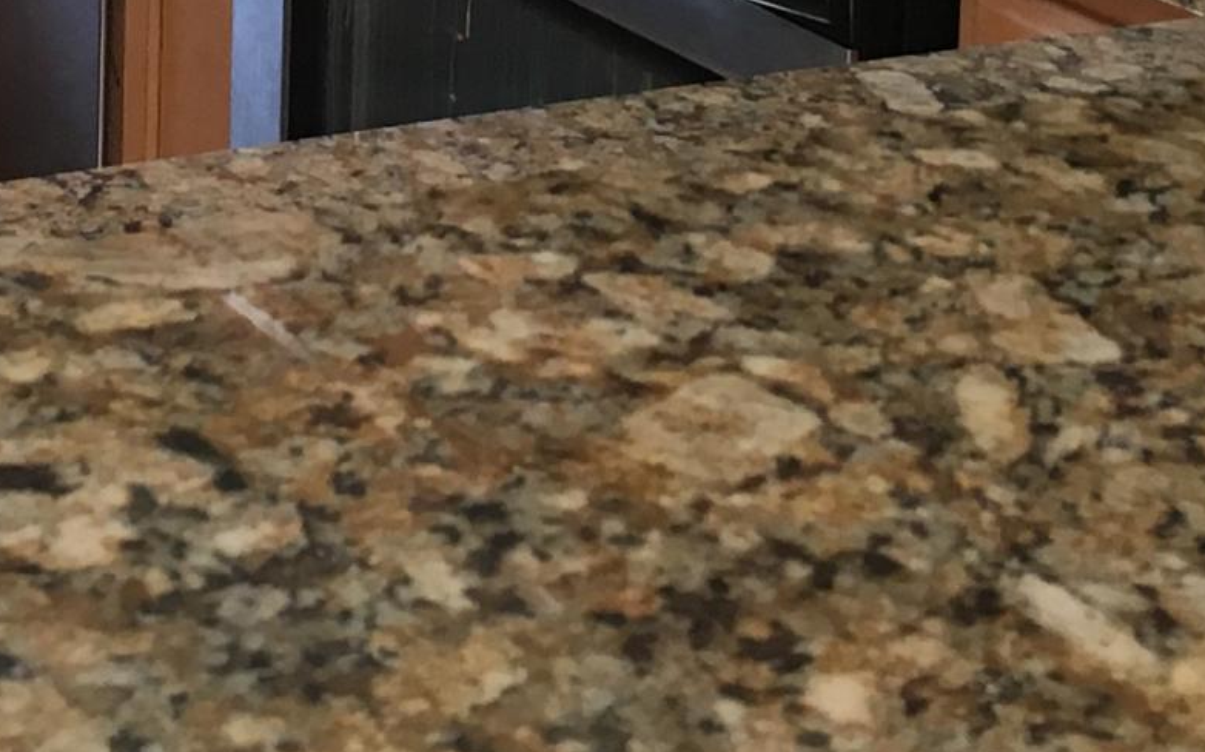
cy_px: -689
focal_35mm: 118
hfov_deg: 17.5
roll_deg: -1.1
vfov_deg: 10.3
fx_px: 3873
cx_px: 230
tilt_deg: -5.6
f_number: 2.2
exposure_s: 1/30
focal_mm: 4.15
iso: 32
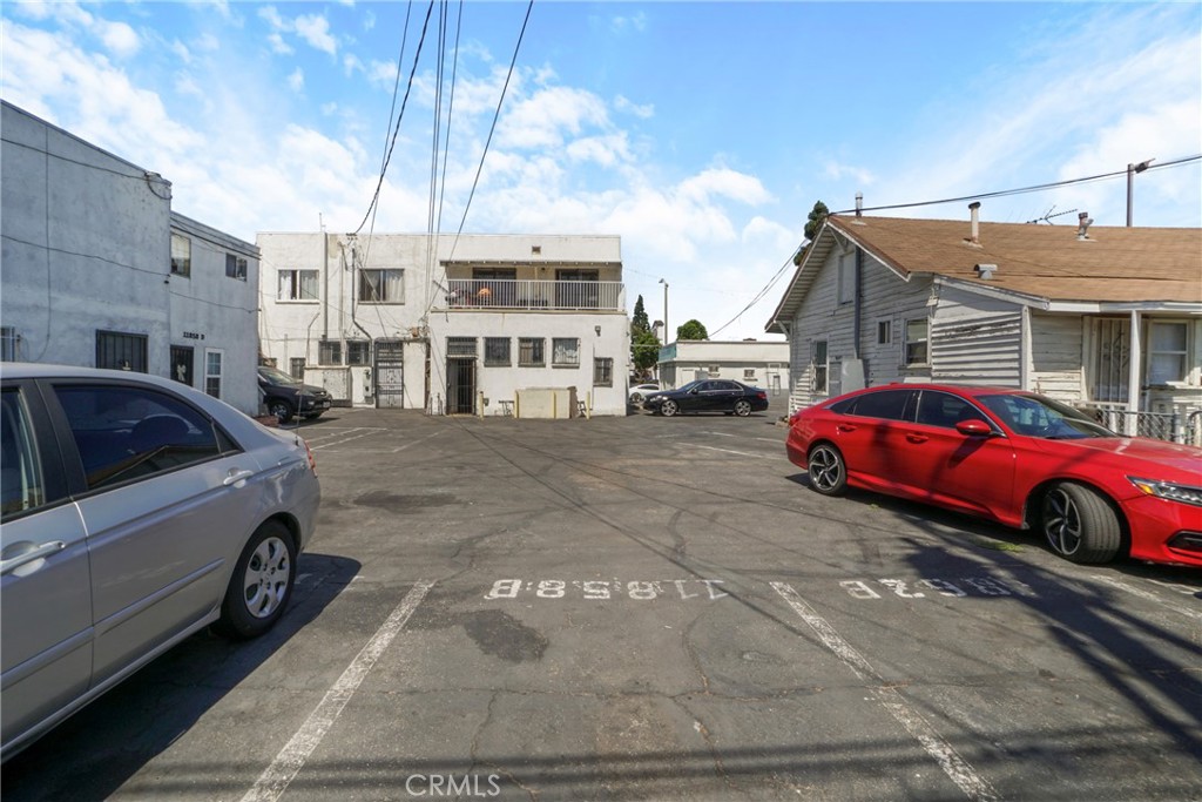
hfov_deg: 100.4
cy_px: 401
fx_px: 501
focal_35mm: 15
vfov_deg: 77.3
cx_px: 601
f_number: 22
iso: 100
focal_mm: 10
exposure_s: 1/40
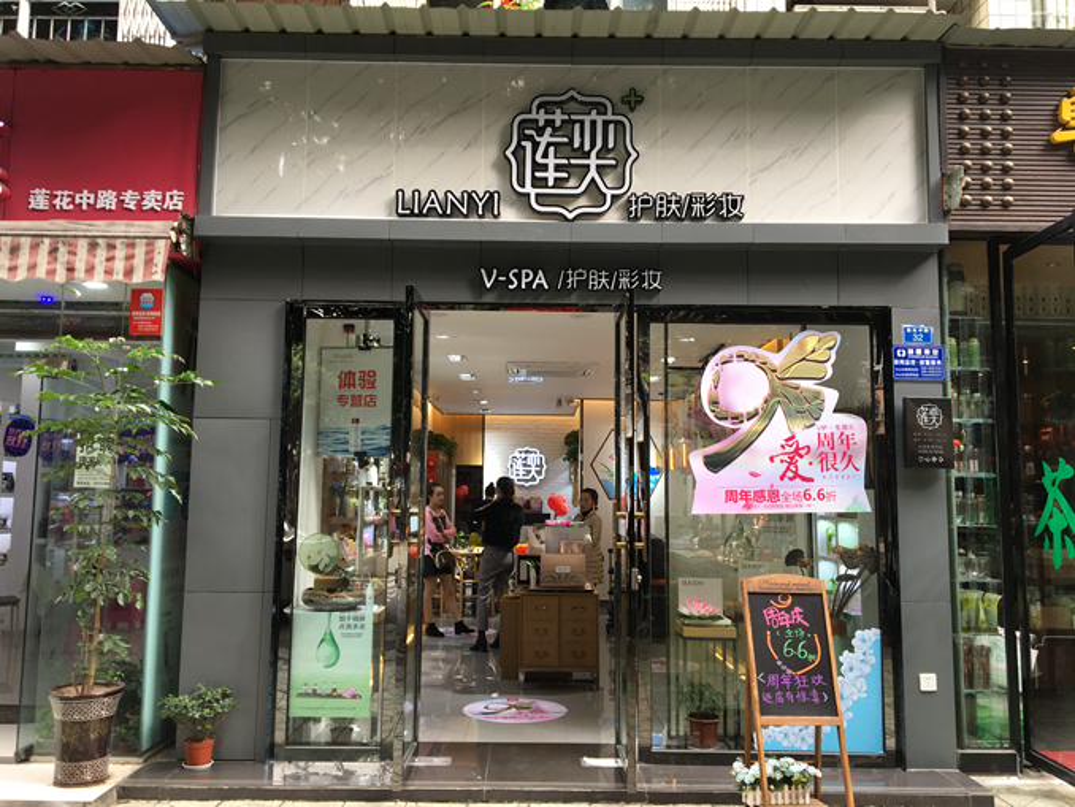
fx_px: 901
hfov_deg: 61.6
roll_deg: -1.0
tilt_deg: +6.4
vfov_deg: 48.3
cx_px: 538
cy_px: 404
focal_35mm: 29
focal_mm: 4.15
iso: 25
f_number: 2.2
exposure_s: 1/50
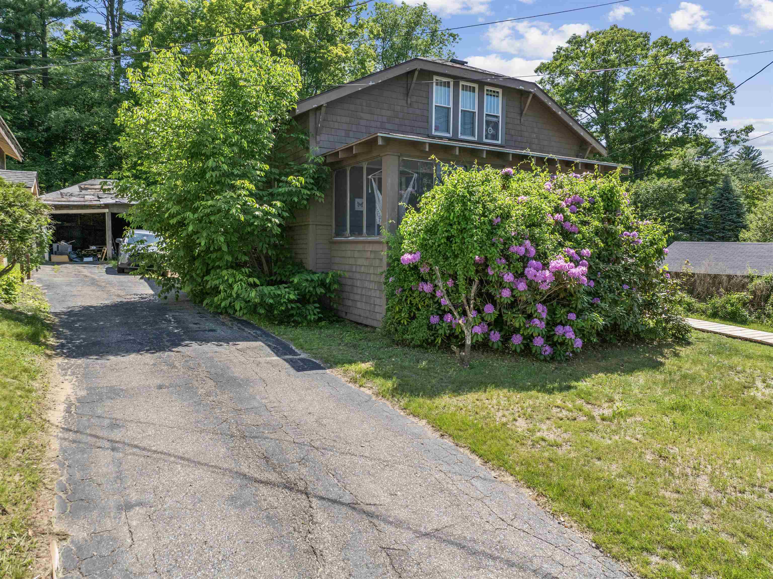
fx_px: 536
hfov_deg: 71.6
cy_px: 290
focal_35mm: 24
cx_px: 386
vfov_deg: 56.8
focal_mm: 12.29
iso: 150
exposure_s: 1/1600
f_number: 2.8
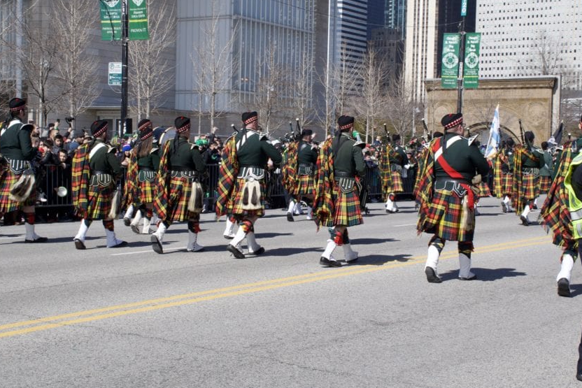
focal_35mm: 65
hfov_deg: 31.1
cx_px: 304
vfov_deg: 21.0
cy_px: 167
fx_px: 1045
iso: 200
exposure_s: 1/250
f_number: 13
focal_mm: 35
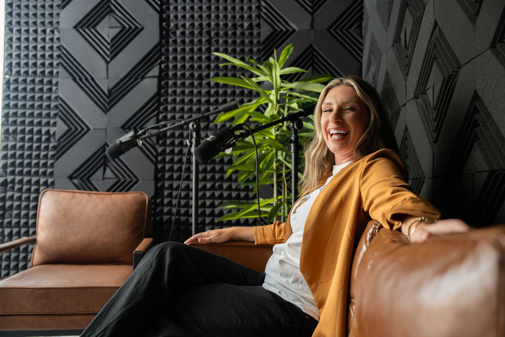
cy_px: 168
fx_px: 463
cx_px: 252
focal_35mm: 33
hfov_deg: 57.2
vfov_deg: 40.0
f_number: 2.8
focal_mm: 33
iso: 800
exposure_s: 1/250
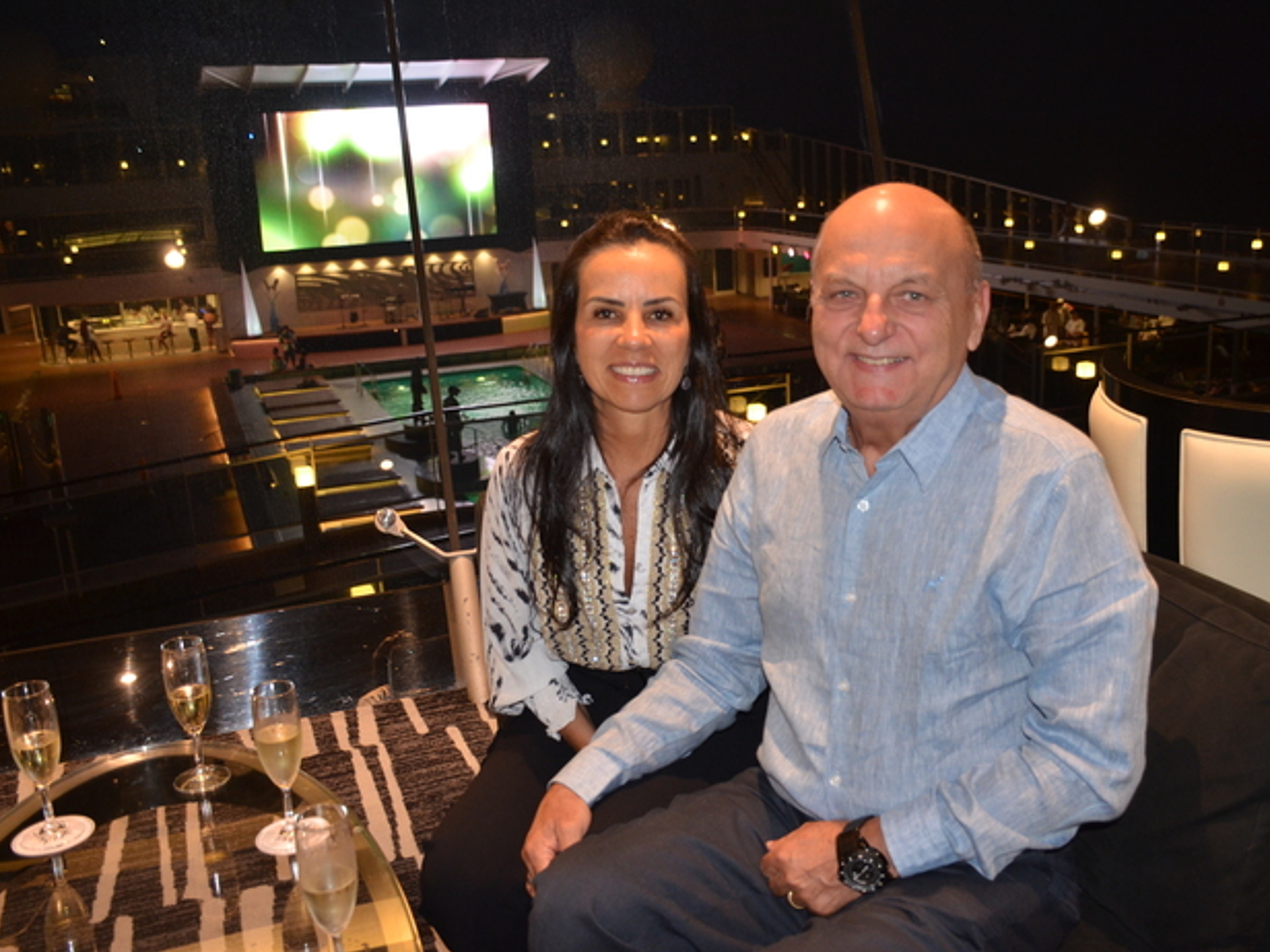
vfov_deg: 39.7
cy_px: 476
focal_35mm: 36
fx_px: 1321
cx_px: 703
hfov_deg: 51.3
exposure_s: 1/60
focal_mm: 22
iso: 800
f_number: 3.5
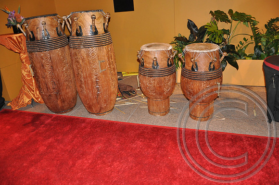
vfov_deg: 47.8
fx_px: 209
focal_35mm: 27
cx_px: 140
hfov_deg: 67.5
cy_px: 92
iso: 800
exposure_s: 1/60
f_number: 3.5
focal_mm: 18
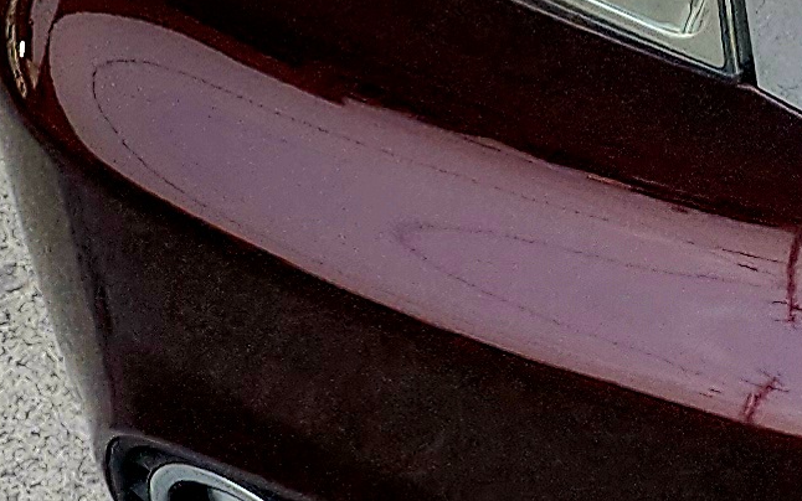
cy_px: -921
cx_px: 1950
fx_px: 3301
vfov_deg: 7.7
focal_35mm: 151
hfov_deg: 11.4
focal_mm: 6.4
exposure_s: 1/182
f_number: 1.8
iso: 200
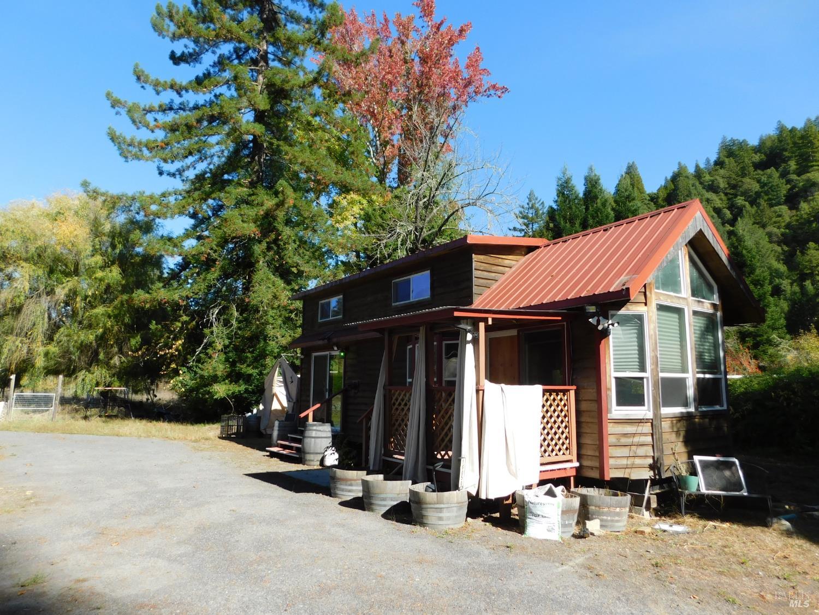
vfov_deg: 58.9
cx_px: 410
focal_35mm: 23
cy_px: 308
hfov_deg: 73.9
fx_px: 544
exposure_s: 1/800
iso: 125
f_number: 3
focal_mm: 4
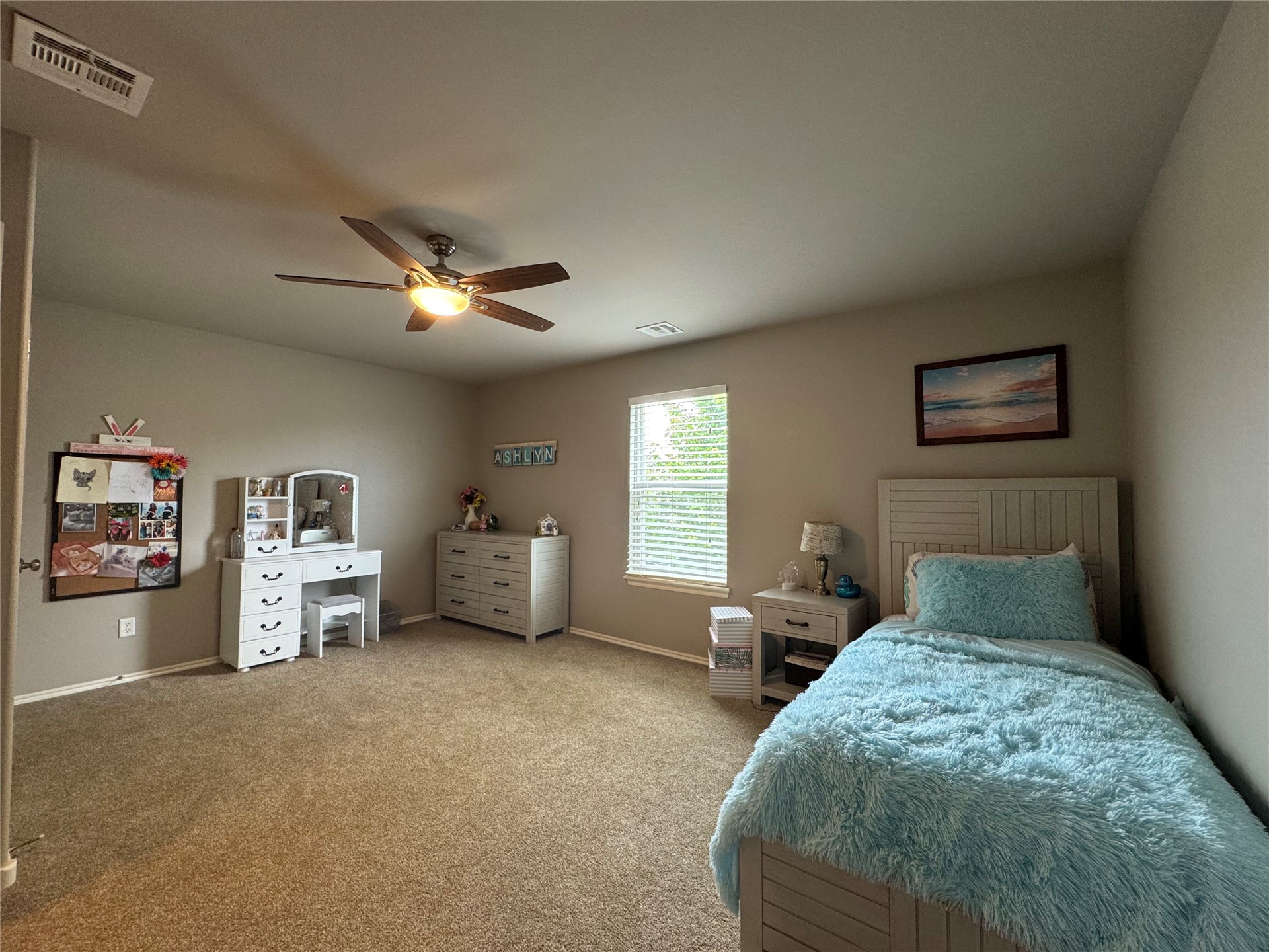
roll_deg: -0.4
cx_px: 634
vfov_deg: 85.7
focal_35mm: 14
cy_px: 476
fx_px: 513
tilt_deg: +1.6
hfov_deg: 102.1
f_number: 2.2
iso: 200
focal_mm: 2.22
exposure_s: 1/60
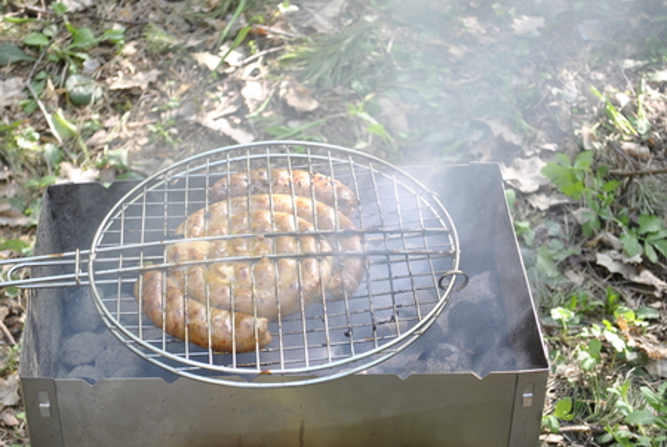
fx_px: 1532
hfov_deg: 24.6
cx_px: 334
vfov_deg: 16.6
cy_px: 224
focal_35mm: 82
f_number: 5.6
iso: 100
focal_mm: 55
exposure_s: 1/8
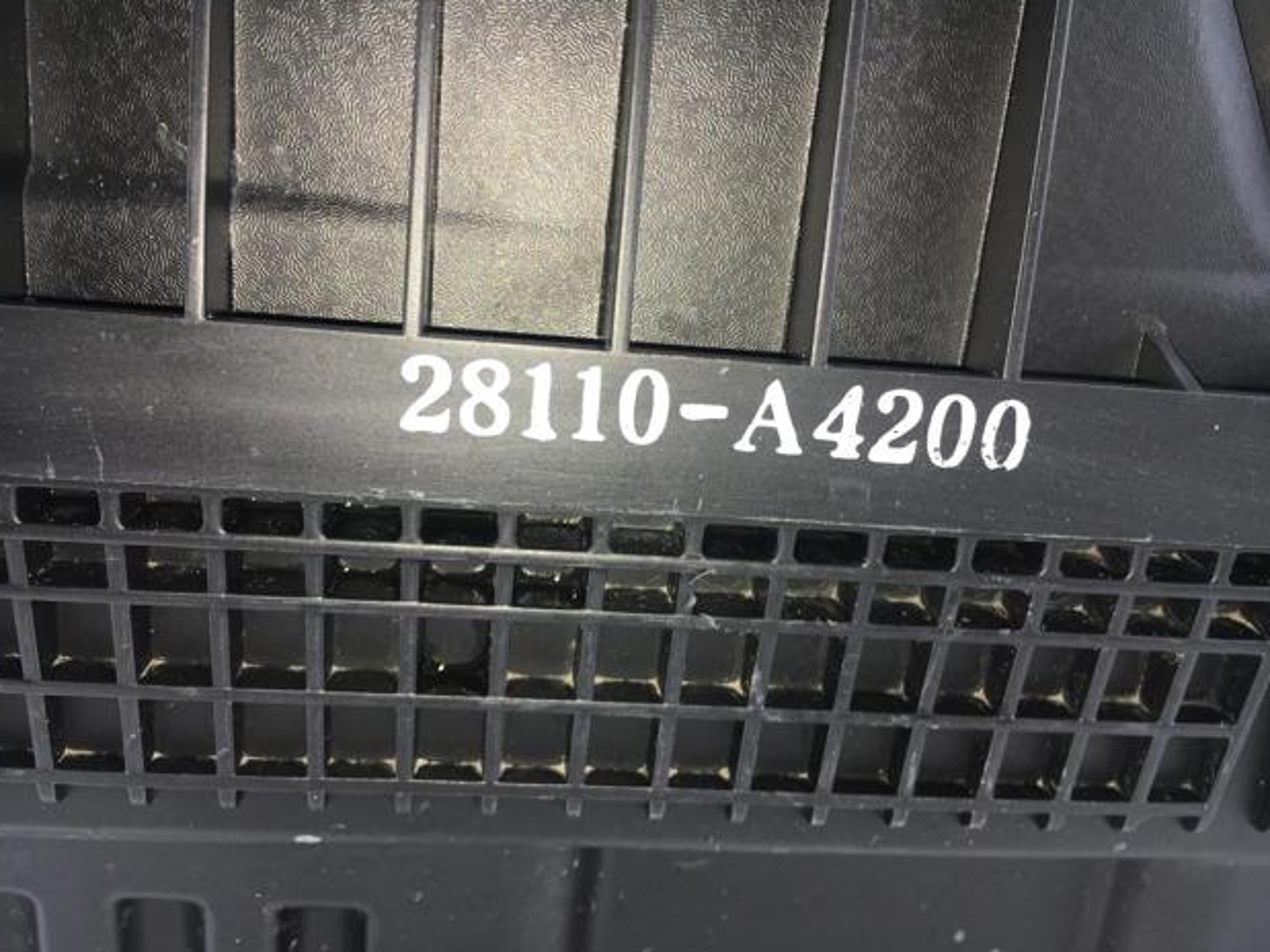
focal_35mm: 30
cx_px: 630
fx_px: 1100
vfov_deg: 46.8
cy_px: 472
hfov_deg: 60.0
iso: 25
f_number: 2.2
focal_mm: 4.15
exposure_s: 1/58
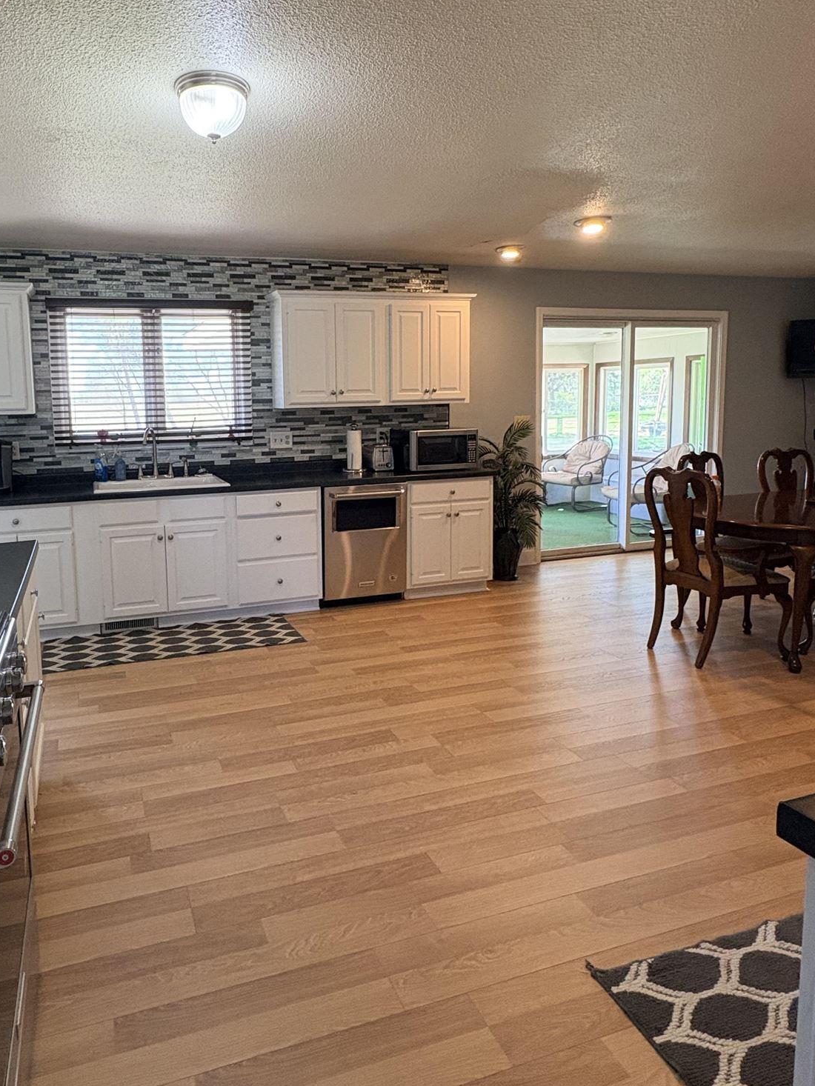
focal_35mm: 22
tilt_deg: -4.4
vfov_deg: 76.0
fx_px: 690
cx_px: 287
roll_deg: +0.6
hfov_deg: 60.0
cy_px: 470
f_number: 2.2
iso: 320
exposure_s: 1/120
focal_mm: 2.22
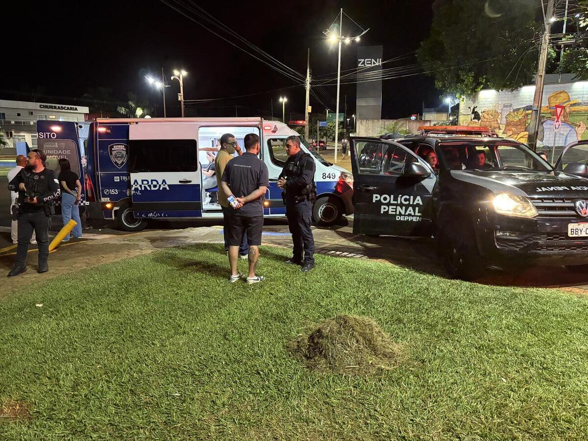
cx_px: 294
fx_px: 442
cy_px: 220
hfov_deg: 67.3
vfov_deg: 53.1
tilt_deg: -8.9
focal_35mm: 26
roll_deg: -0.1
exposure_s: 1/25
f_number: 1.6
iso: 500
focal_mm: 5.96
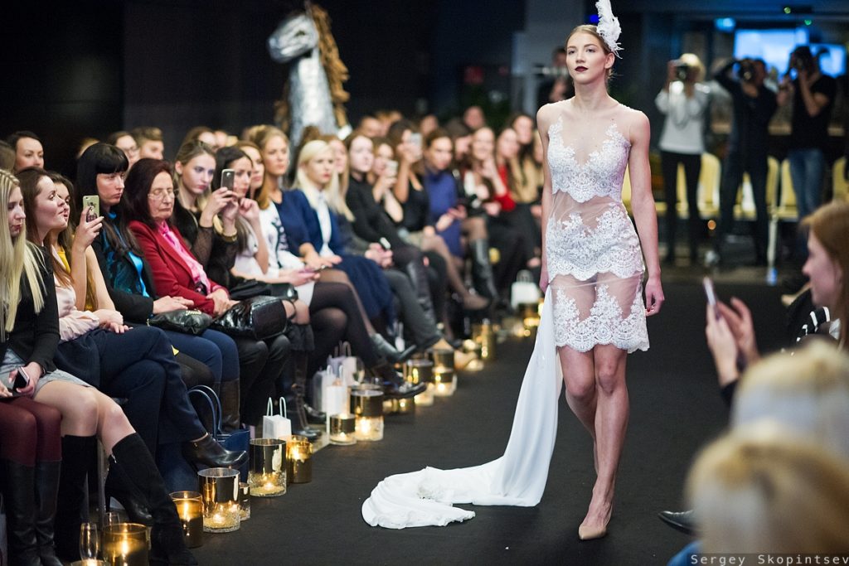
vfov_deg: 16.1
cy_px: 283
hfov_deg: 23.9
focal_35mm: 85
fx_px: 2005
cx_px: 424
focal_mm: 85
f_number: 1.4
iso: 2500
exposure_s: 1/320
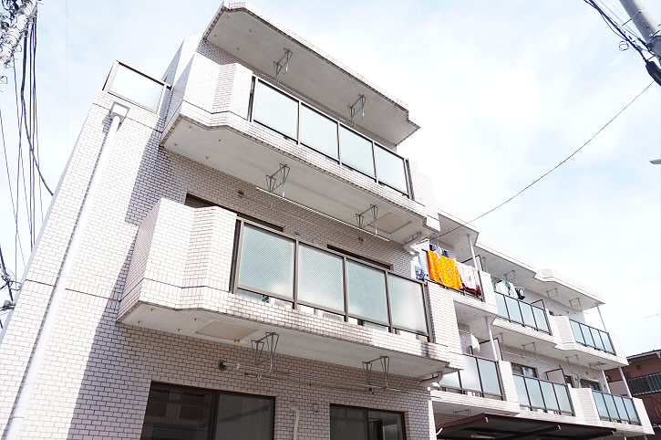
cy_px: 220
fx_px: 440
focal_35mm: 24
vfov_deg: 53.0
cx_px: 330
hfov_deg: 73.8
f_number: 5.6
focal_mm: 16
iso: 100
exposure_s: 1/200
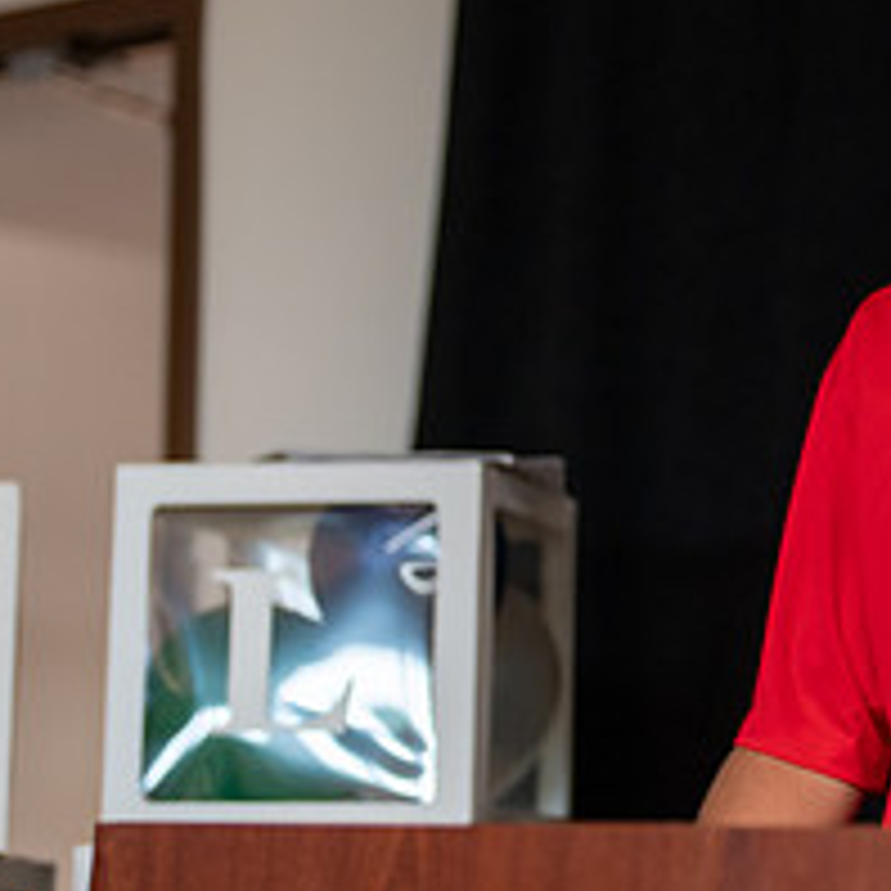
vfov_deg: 11.1
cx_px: 1093
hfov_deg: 10.8
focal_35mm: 158
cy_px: 315
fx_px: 4601
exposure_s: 1/320
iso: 400
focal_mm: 50
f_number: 1.2
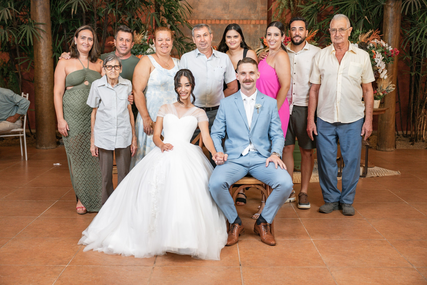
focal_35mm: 44
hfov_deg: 44.7
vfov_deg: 30.7
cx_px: 214
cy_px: 142
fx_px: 519
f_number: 3.2
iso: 500
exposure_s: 1/200
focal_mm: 43
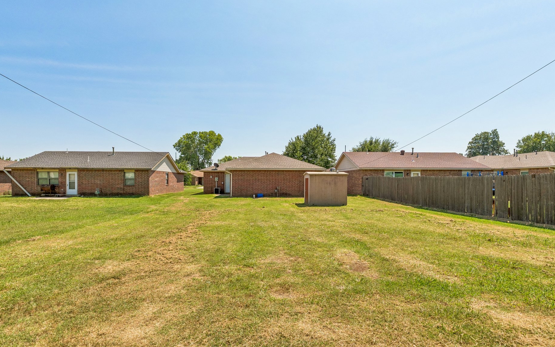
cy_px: 175
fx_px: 257
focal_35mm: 17
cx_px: 267
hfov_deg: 94.3
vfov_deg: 68.0
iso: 200
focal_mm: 10
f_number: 8
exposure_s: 1/1000
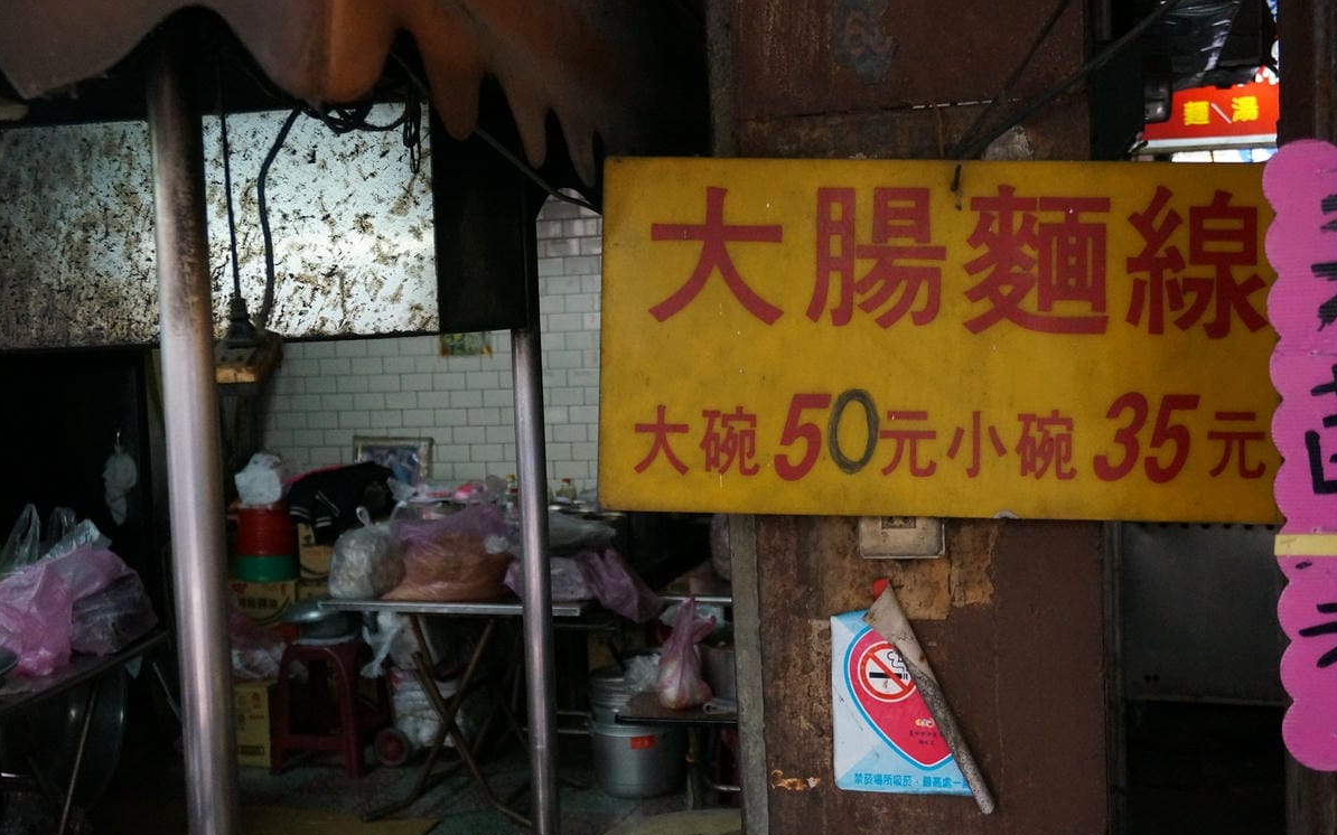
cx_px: 667
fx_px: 1567
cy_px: 428
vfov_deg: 29.9
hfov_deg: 46.2
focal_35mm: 43
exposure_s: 1/125
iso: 3200
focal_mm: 28
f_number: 4.5
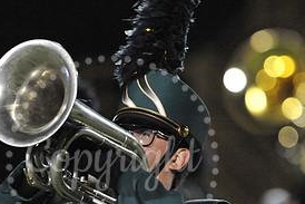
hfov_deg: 2.1
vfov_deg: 1.4
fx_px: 8239
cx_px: 112
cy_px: 161
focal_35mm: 972
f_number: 6.3
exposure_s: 1/160
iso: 6400
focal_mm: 460
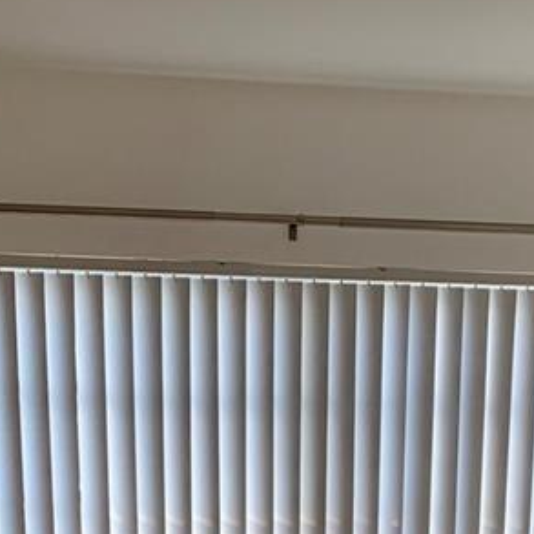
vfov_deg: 15.0
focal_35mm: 94
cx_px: 297
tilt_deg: -18.2
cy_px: 1066
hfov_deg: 18.5
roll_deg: -1.0
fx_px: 1641
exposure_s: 1/61
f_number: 1.8
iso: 100
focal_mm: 4.25
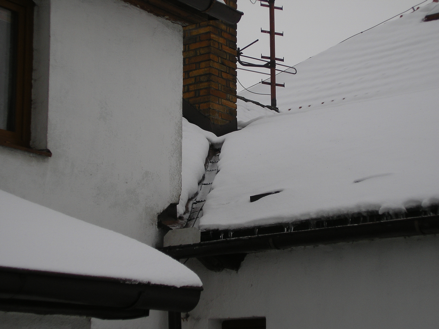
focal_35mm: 89
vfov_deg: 16.6
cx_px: 220
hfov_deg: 22.0
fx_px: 1129
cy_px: 164
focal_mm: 13.7
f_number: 4.5
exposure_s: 1/100
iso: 50
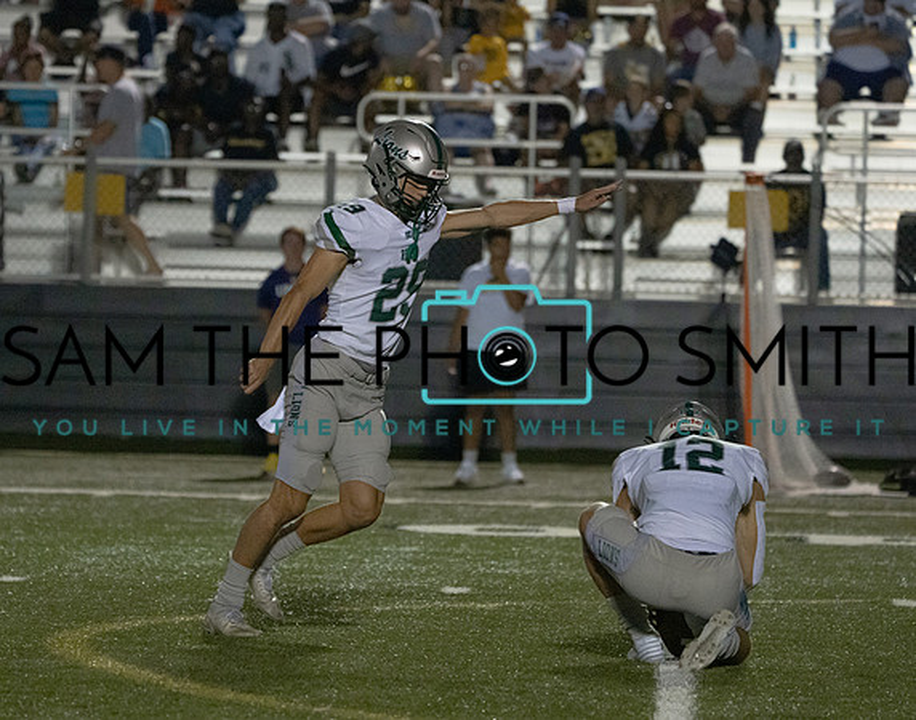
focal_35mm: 305
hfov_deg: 6.4
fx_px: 8218
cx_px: 351
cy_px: 373
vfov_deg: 5.0
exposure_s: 1/1000
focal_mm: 247
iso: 16000
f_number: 5.6
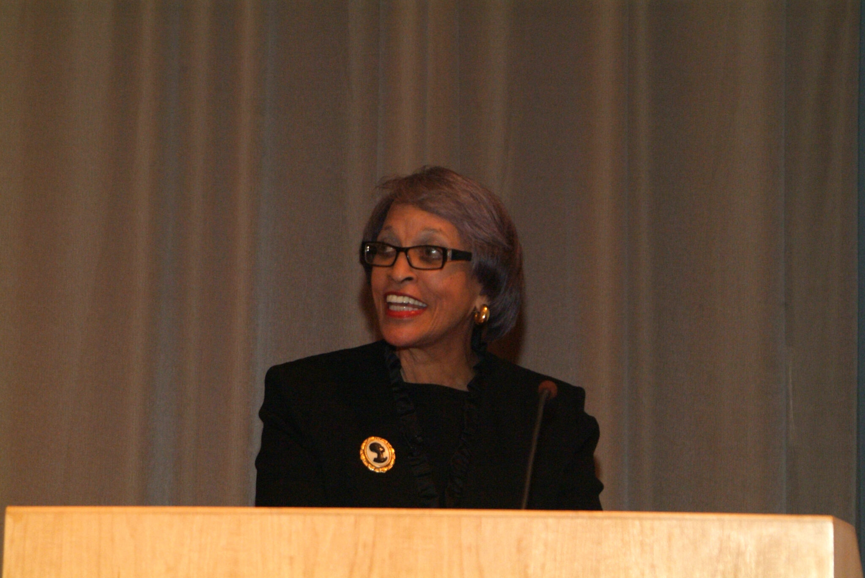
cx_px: 432
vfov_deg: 10.0
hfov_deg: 14.8
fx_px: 3319
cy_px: 289
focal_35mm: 138
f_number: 5.3
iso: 1600
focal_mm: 92
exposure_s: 1/60
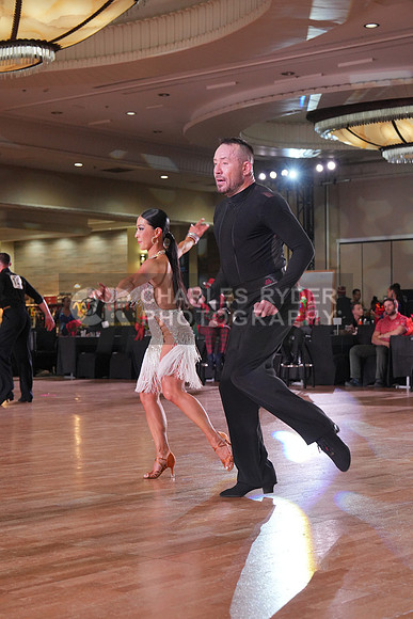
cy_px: 310
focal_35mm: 70
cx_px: 206
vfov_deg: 28.8
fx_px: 1204
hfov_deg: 19.5
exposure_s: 1/400
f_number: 5.6
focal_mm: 70
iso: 3200
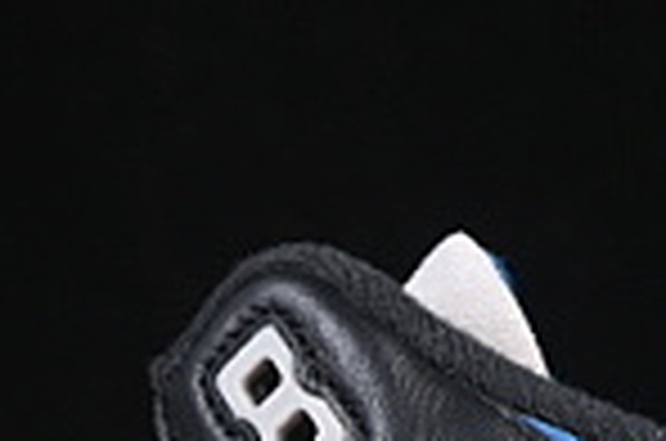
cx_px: 32
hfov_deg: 5.1
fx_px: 7495
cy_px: 790
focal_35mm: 406
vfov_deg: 3.4
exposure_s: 1/60
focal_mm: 50
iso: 160
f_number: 6.3
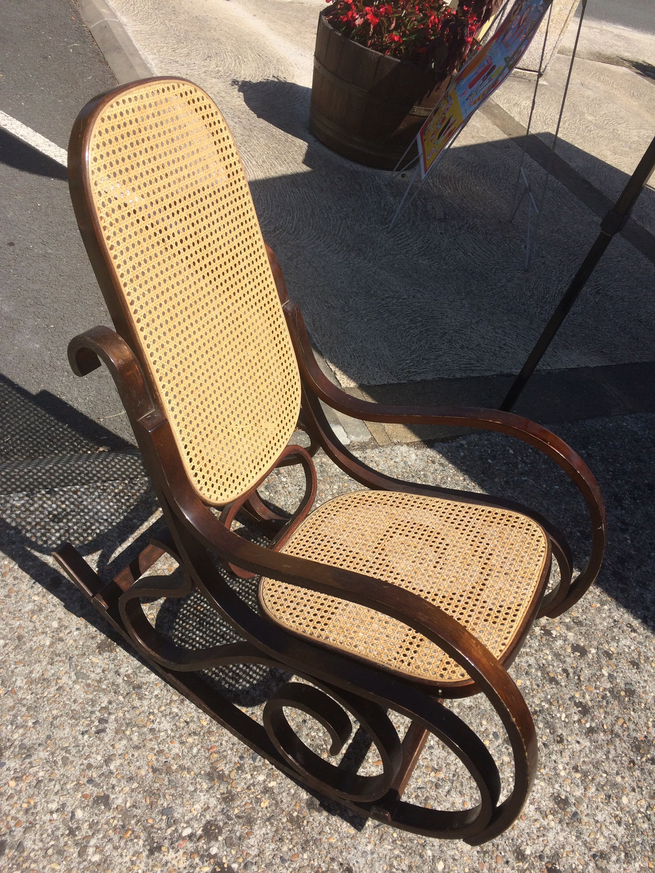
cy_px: 436
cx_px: 328
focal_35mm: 29
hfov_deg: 48.2
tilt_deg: -42.0
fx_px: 732
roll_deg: -20.5
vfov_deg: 61.7
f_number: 2.2
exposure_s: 1/2283
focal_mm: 4.15
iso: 32
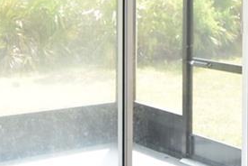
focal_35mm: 87
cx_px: 197
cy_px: 11
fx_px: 599
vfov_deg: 15.5
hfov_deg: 23.1
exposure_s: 1/80
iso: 200
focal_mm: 10
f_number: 4.5
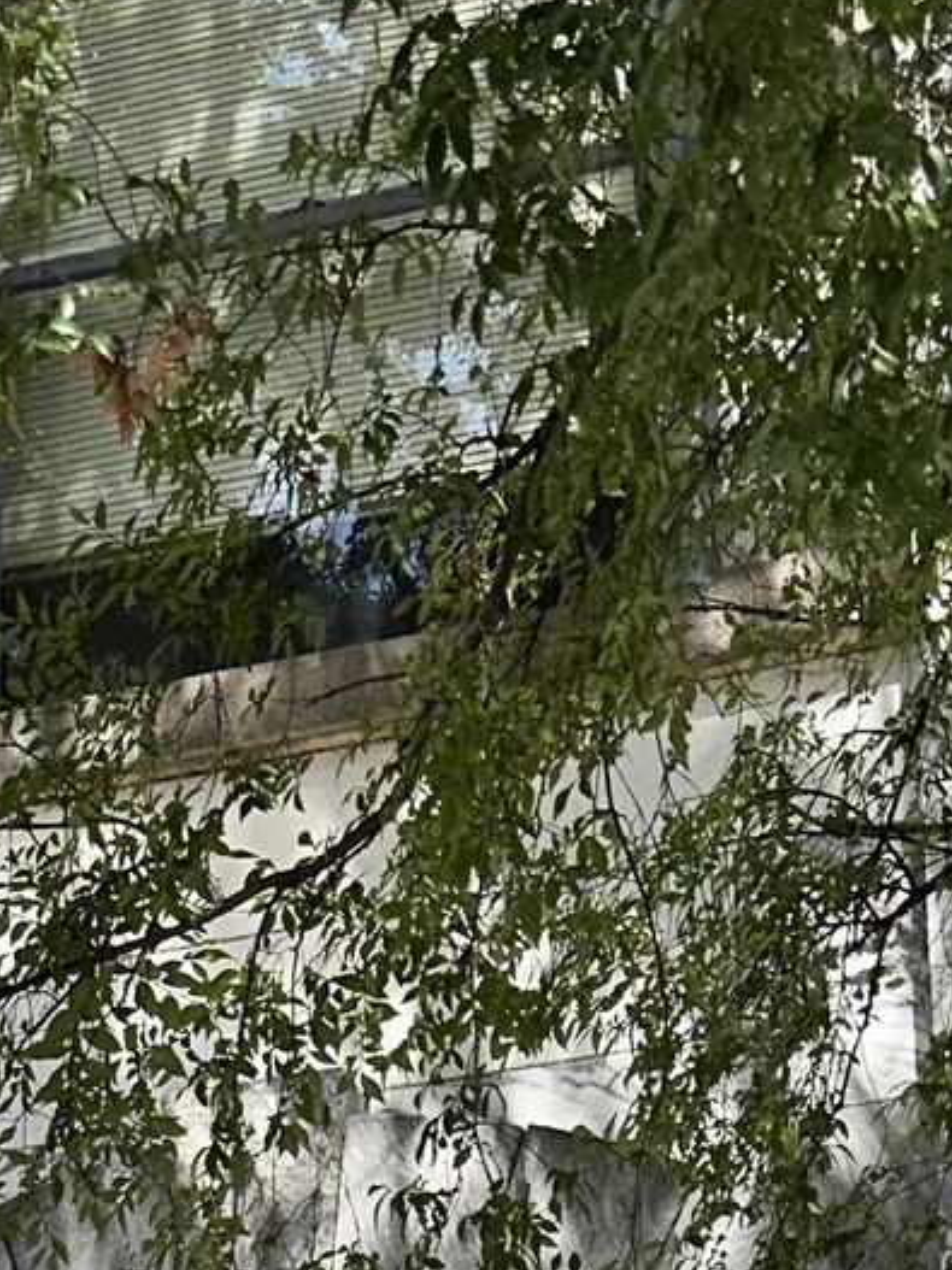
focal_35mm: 105
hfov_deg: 14.1
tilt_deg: +8.7
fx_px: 3852
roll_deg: +0.2
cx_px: 441
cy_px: 2668
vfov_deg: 14.8
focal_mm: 6.86
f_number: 1.78
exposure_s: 1/2469
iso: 50
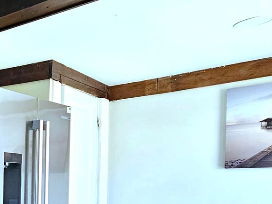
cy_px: 181
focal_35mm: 46
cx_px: -154
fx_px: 361
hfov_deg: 26.6
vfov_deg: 30.2
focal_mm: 2.2
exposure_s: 1/60.2
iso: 125
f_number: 2.2
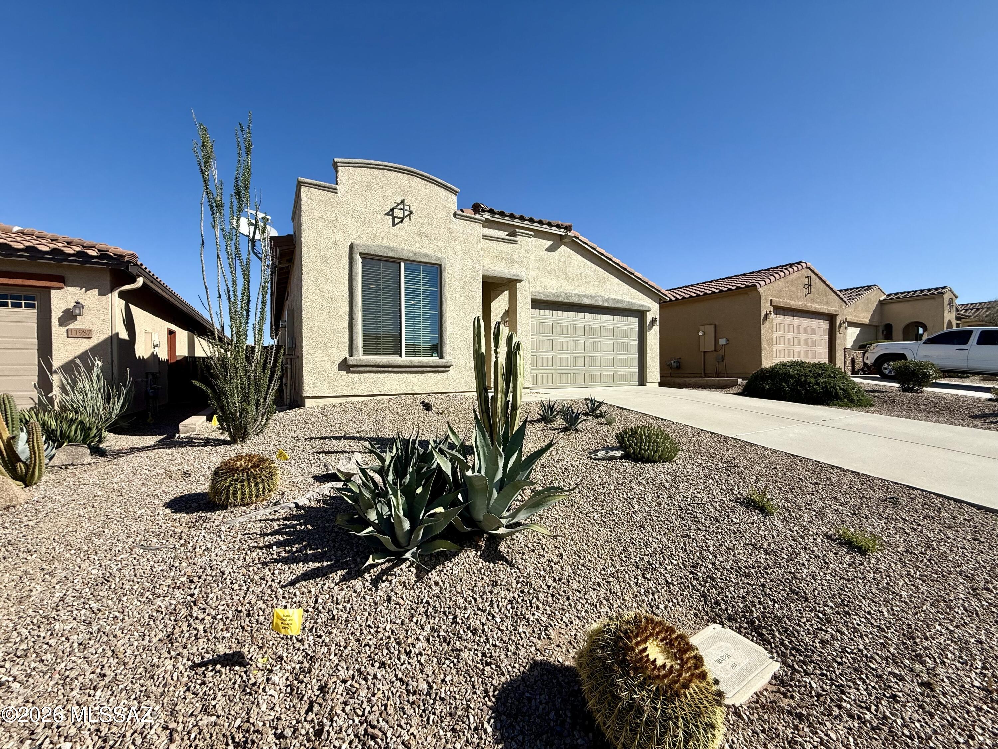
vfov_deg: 85.7
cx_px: 499
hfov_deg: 102.1
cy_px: 374
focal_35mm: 14
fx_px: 404
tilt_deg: -0.2
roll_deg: +0.1
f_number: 2.2
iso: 50
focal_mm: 2.22
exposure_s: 1/2611
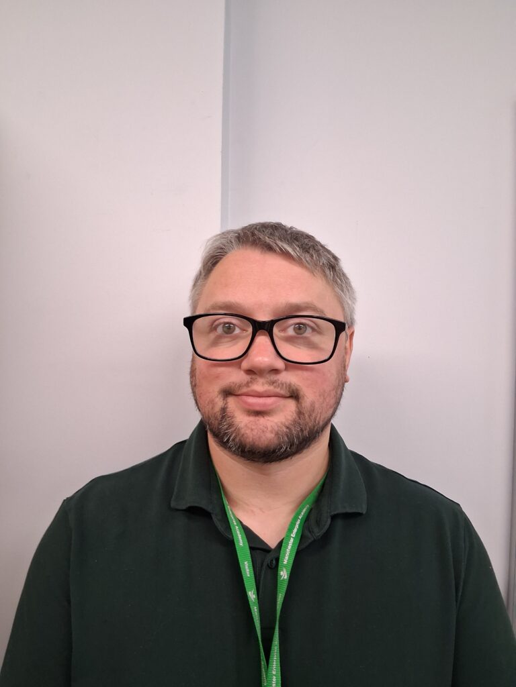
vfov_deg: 67.3
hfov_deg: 53.1
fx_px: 517
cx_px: 258
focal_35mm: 26
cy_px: 344
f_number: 1.8
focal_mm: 3.98
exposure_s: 1/60
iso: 400
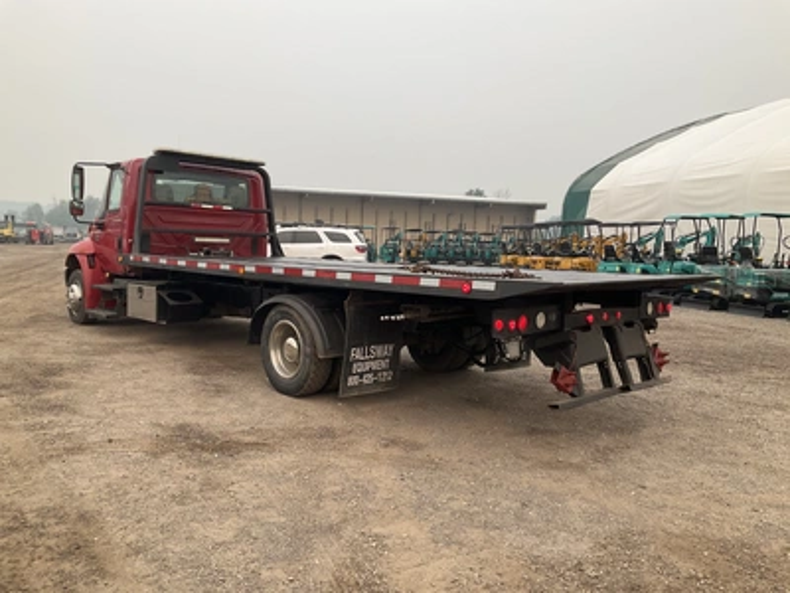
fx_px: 662
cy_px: 296
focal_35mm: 29
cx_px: 395
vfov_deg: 48.2
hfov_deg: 61.7
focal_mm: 3
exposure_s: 1/461
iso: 25
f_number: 1.8
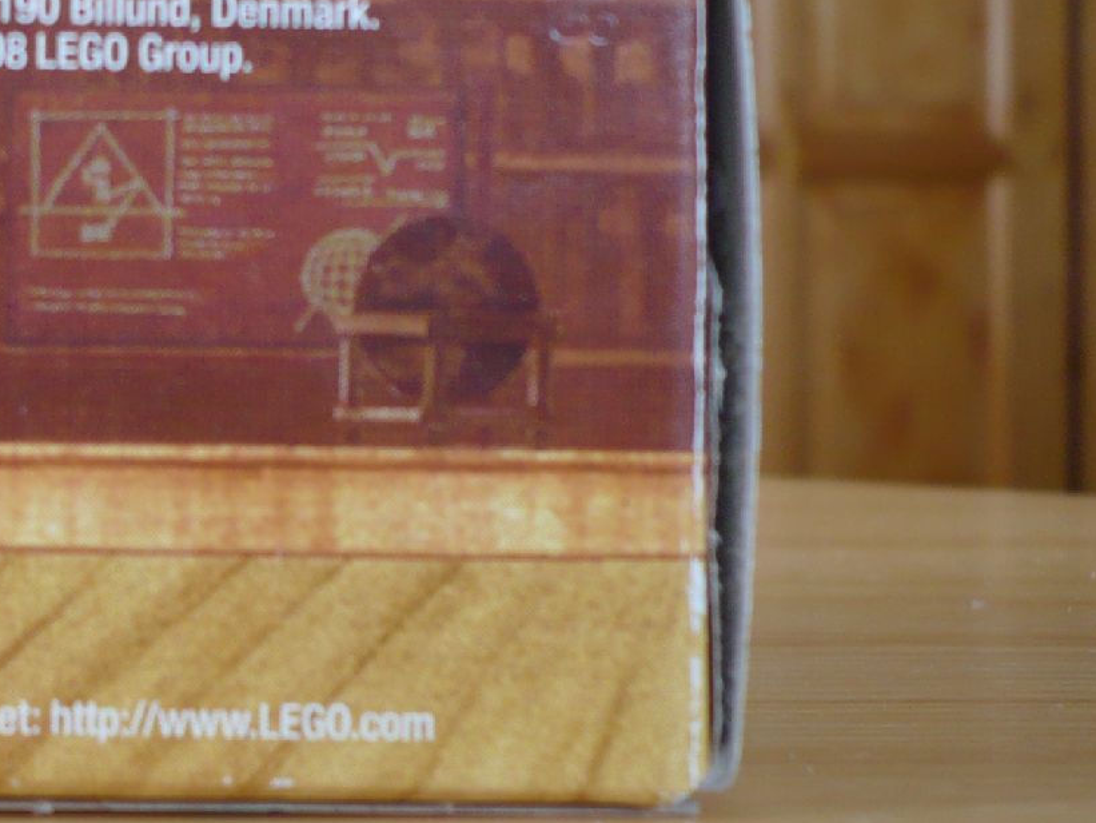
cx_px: 3
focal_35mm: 84
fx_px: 2660
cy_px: 298
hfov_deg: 22.4
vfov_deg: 17.5
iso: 100
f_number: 2.8
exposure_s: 1/20
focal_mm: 5.8
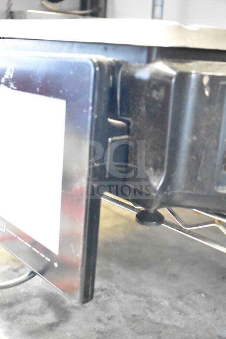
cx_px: 113
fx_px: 395
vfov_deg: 46.4
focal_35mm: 42
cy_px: 170
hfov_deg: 31.9
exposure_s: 1/50
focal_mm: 28
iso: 25600
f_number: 4.2
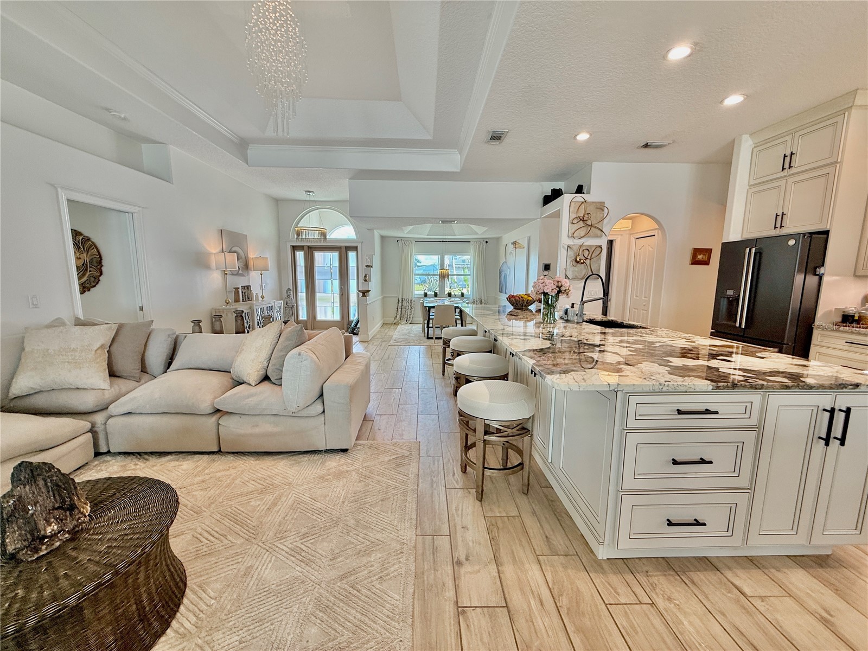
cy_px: 326
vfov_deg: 85.7
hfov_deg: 102.1
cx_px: 434
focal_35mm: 14
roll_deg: -0.9
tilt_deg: -8.6
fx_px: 351
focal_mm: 2.22
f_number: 2.2
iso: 100
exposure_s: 1/120
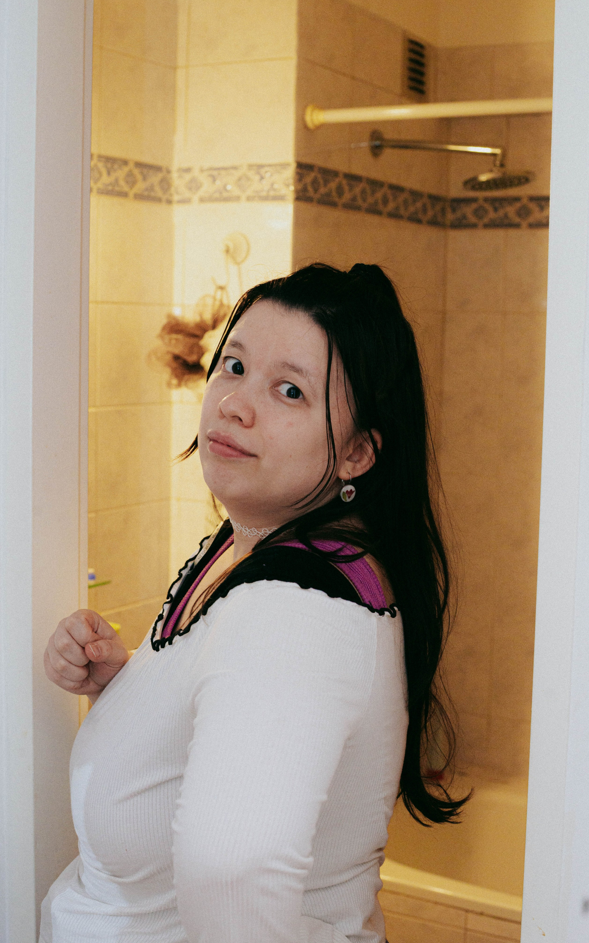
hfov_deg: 24.9
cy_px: 465
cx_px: 309
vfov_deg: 38.9
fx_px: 1336
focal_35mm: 52
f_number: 5.6
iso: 500
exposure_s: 1/200
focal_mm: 50
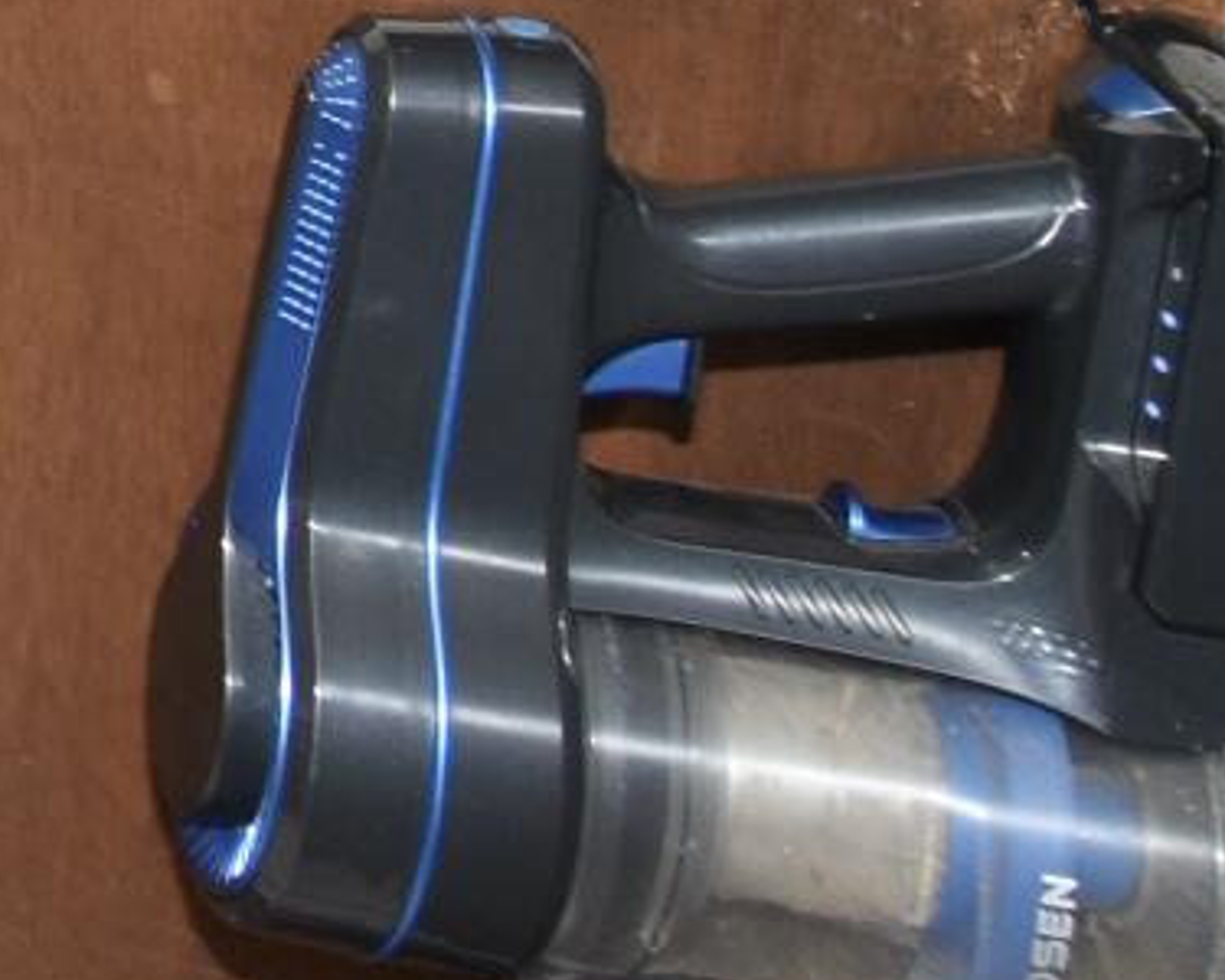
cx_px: -2992
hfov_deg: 9.3
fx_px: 4894
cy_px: -1352
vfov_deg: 10.0
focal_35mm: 135
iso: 320
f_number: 5
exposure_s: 1/60
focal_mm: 12
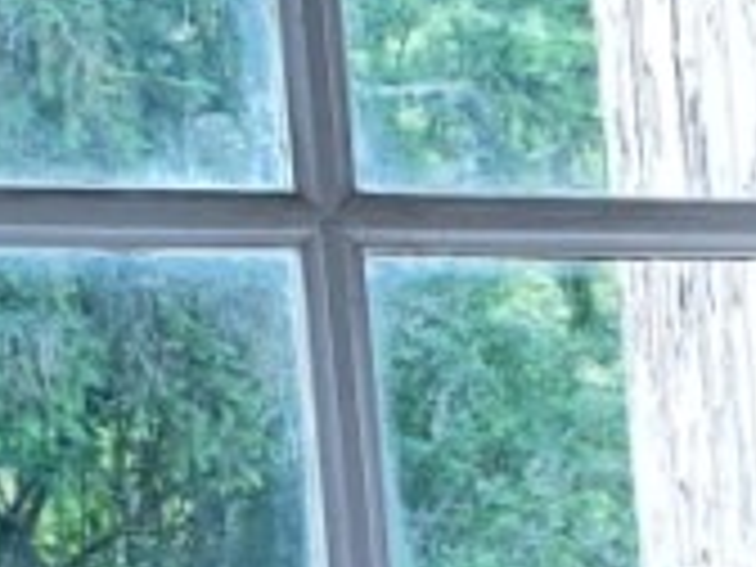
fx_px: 3189
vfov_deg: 9.9
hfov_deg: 10.7
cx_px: 2038
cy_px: 796
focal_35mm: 146
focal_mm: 5.23
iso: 100
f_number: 1.8
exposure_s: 1/50
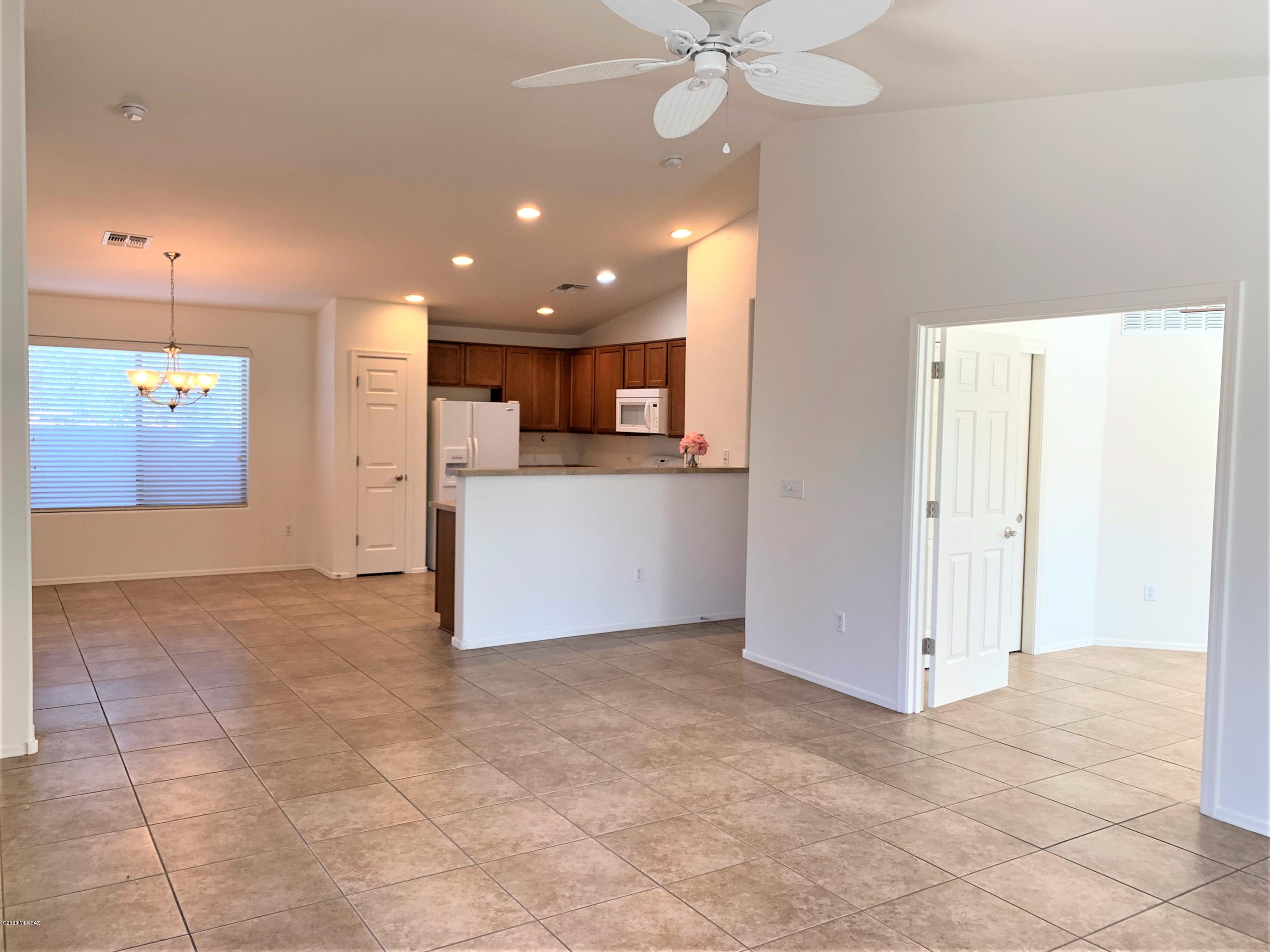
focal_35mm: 26
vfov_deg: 53.1
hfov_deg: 67.3
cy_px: 476
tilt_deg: -3.3
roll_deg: +0.3
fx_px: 954
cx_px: 635
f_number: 1.8
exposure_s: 1/60
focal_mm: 4.25
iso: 50
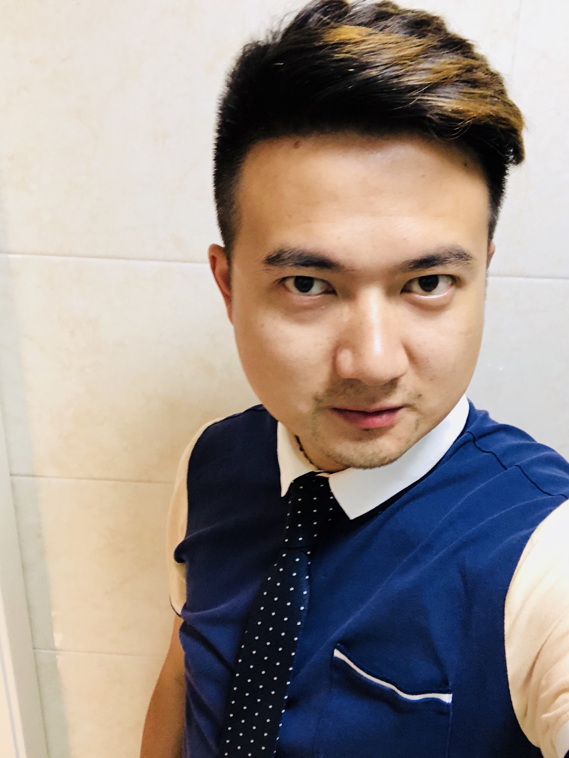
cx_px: 286
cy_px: 376
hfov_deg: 43.0
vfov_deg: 55.3
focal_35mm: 33
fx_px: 722
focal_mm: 2.87
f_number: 2.2
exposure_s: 1/33
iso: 250
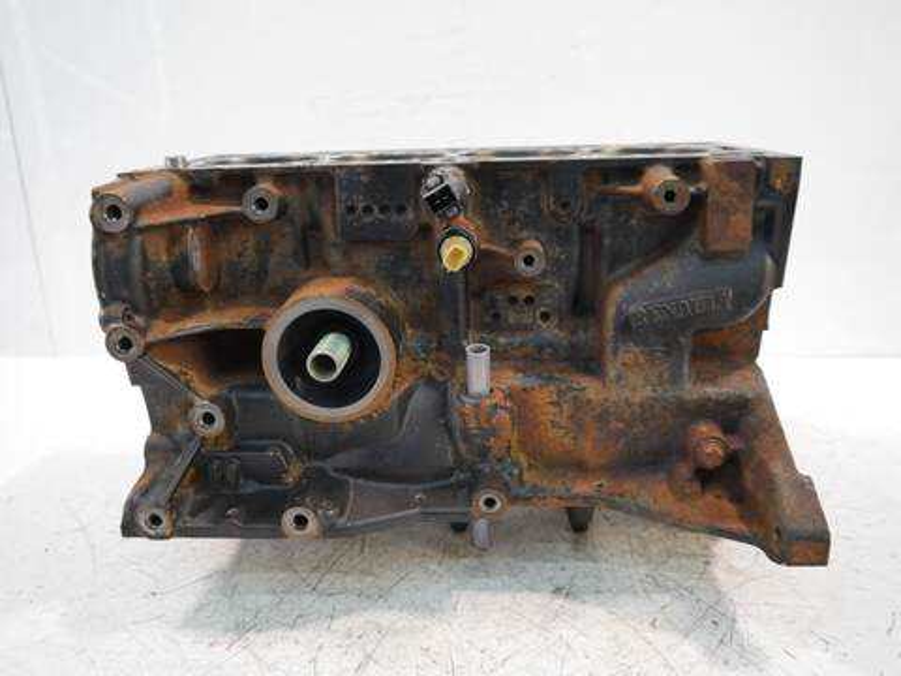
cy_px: 338
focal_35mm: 28
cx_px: 450
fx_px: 729
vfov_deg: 49.7
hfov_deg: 63.4
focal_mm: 14
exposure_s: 1/125
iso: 1600
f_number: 3.5
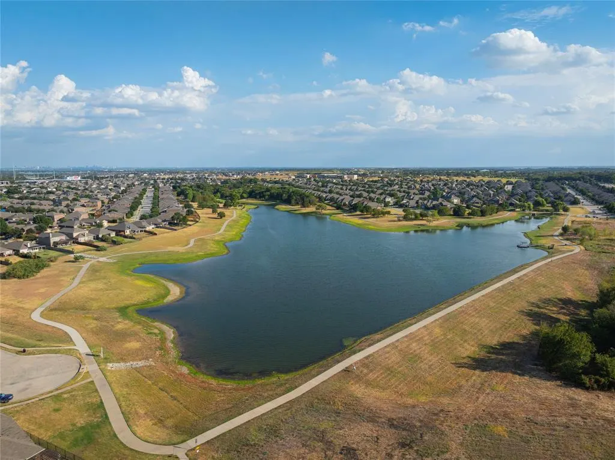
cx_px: 308
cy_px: 230
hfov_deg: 71.6
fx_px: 426
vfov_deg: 56.7
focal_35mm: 24
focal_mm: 12.29
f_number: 7.1
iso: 100
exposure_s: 1/320
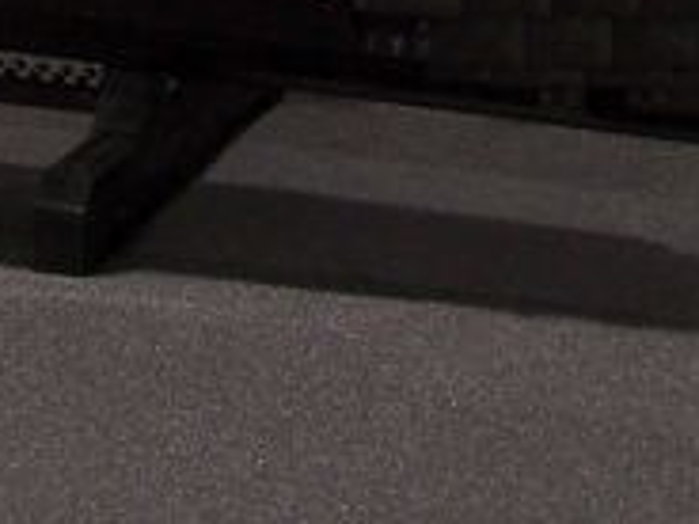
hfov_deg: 5.9
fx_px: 6643
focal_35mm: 329
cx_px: -513
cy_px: -809
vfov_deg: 4.4
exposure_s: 1/2
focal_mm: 9.8
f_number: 3.1
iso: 80
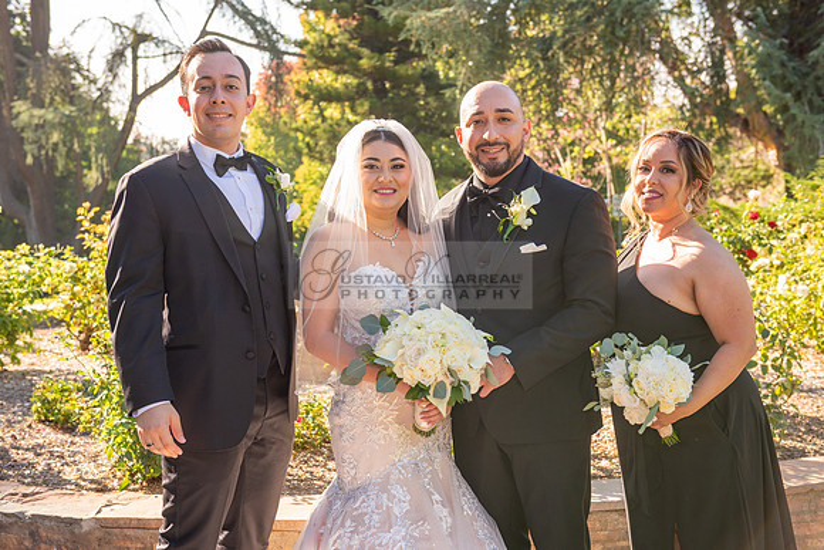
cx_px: 412
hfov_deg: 36.2
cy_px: 275
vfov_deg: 24.6
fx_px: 1259
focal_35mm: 55
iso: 200
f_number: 5.6
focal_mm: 55
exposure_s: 1/250
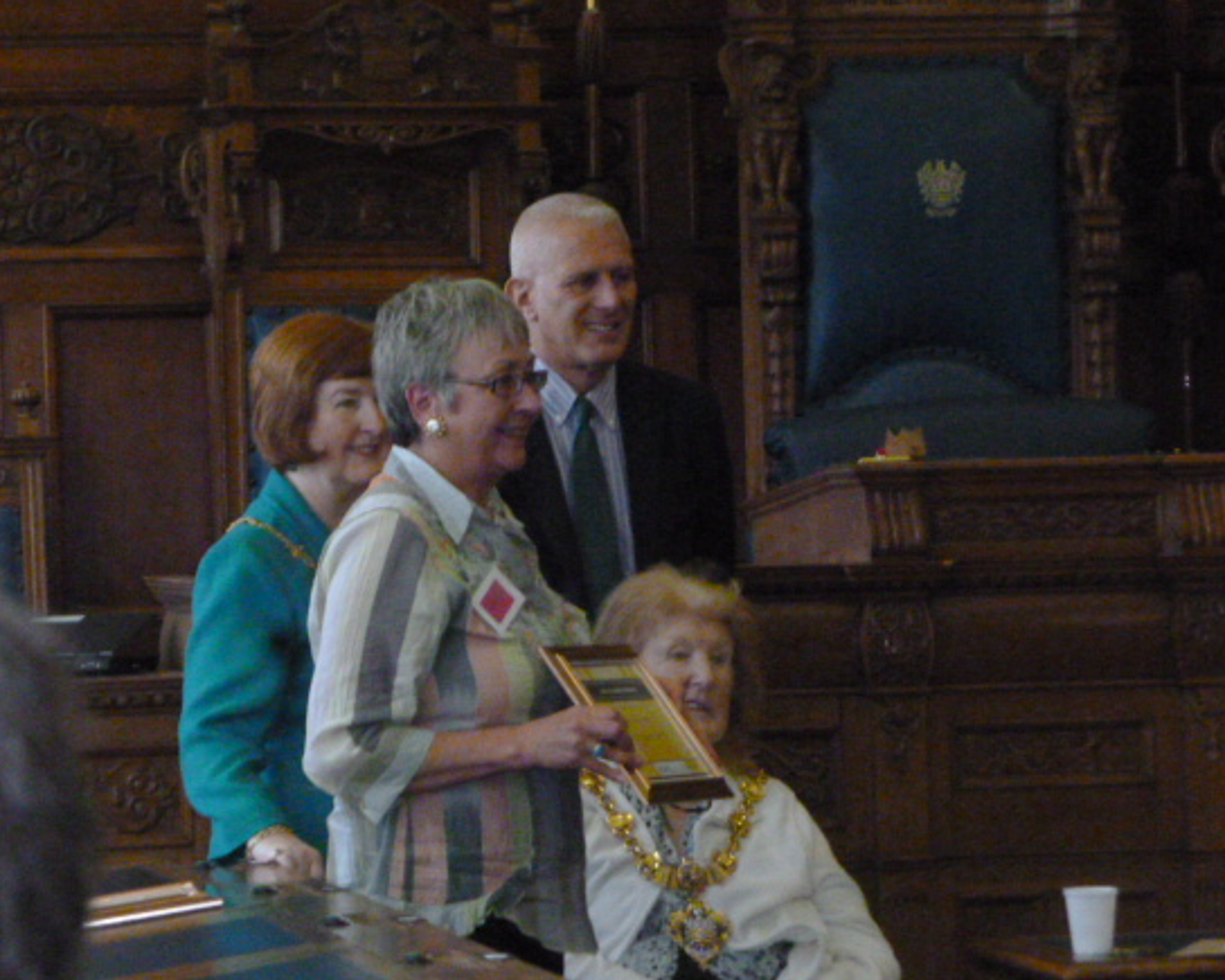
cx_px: 612
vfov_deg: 9.0
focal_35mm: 171
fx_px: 6199
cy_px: 498
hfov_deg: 11.3
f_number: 5.6
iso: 1000
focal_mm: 26.7
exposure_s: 1/50
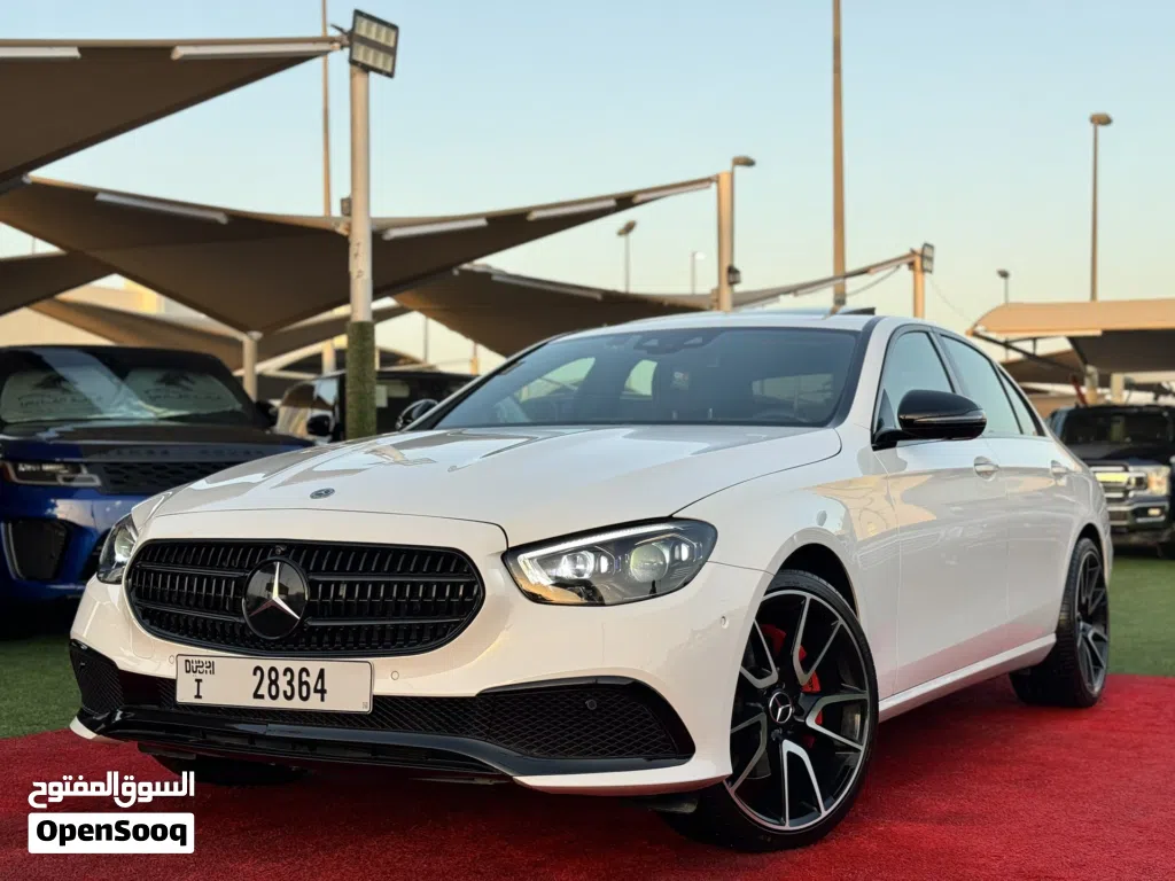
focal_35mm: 48
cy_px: 440
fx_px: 1629
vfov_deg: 30.3
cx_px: 588
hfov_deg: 39.7
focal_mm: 6.76
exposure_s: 1/394
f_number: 1.78
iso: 64
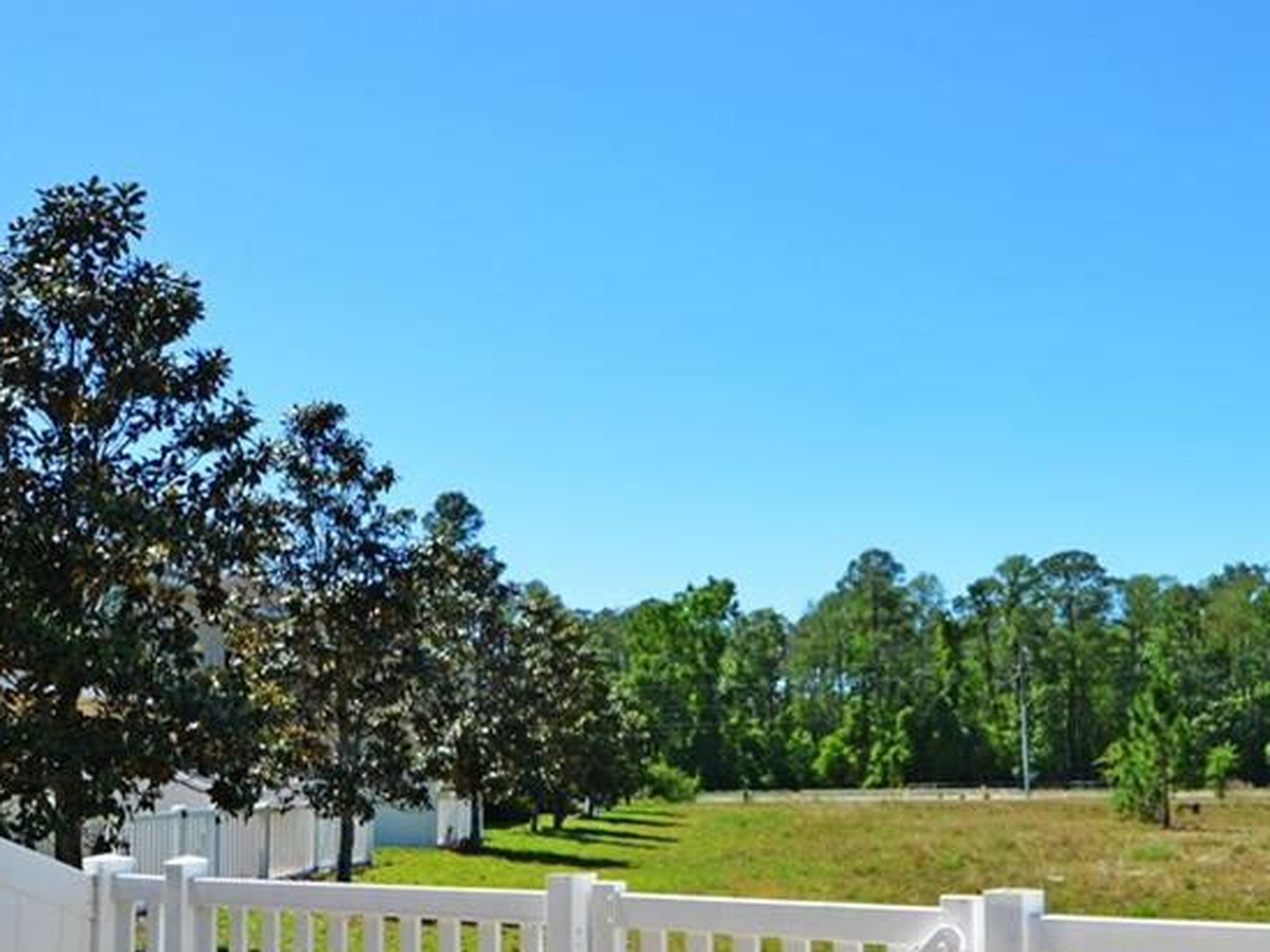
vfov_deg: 34.0
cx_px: 826
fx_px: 1541
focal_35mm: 42
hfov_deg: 44.3
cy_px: 656
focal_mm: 10
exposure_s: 1/250
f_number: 8
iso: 125
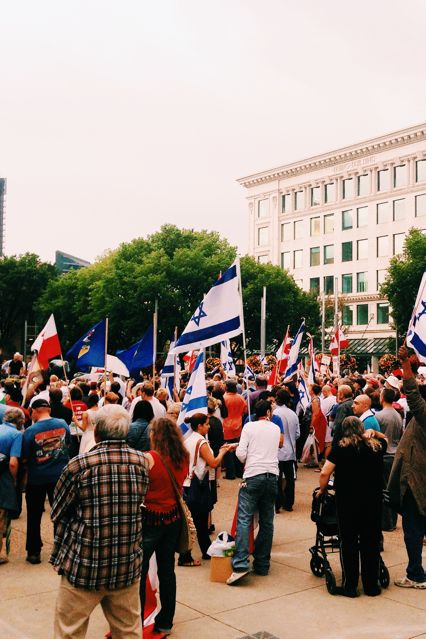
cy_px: 318
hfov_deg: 28.9
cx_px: 304
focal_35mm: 46
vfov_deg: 42.7
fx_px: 816
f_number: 2.4
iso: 50
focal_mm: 4.12
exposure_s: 1/60
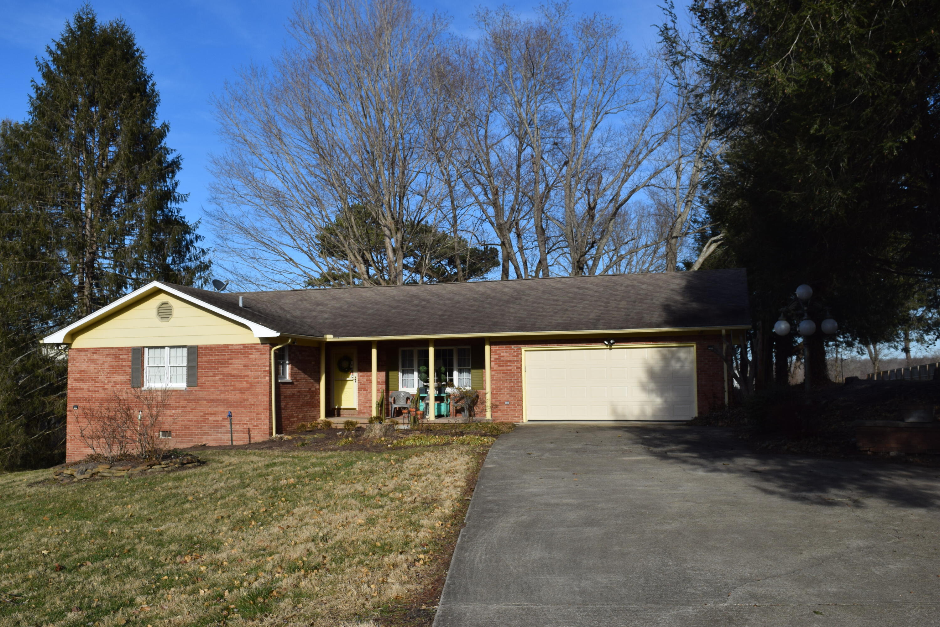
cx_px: 470
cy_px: 314
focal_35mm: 34
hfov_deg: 55.1
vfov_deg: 38.4
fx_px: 901
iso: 200
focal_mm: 23
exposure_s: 1/400
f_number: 10
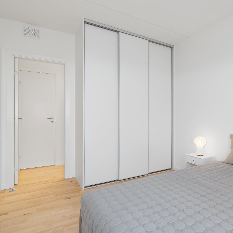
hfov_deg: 68.1
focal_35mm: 22
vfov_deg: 70.5
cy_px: 117
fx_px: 165
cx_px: 159
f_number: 8
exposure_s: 1/4
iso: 200
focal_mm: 11
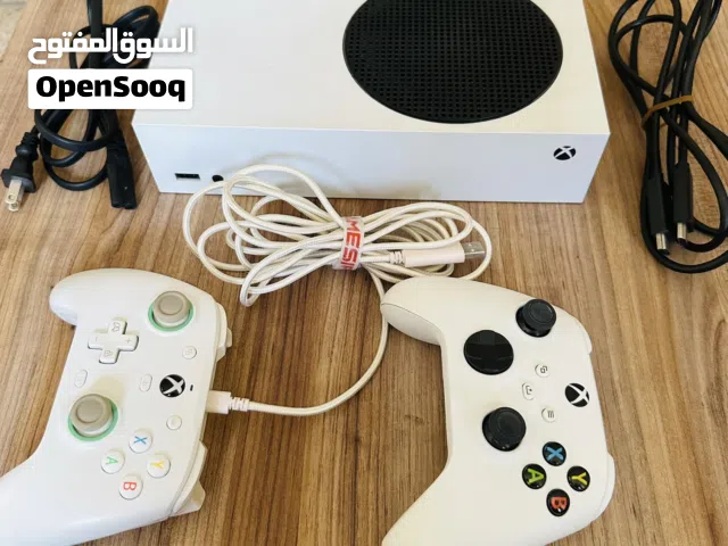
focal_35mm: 24
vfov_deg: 56.8
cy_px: 273
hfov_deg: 71.6
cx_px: 364
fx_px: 505
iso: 320
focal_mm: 6.86
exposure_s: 1/60
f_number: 1.78
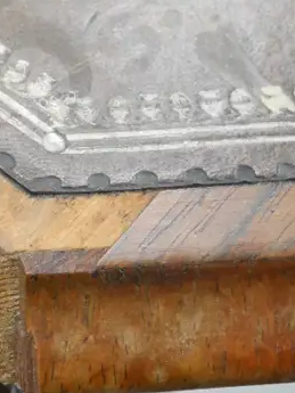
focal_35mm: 89
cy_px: 228
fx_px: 1011
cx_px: -12
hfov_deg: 16.2
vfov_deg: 22.0
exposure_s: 1/100
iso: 3200
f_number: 4.5
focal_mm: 15
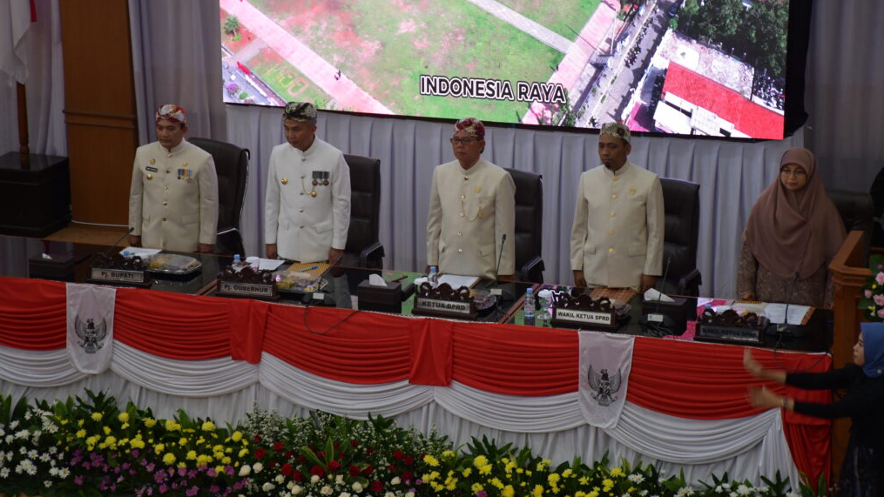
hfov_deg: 19.3
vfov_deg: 10.9
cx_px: 442
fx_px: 2602
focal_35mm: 111
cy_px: 241
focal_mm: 70
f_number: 5
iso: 1100
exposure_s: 1/30
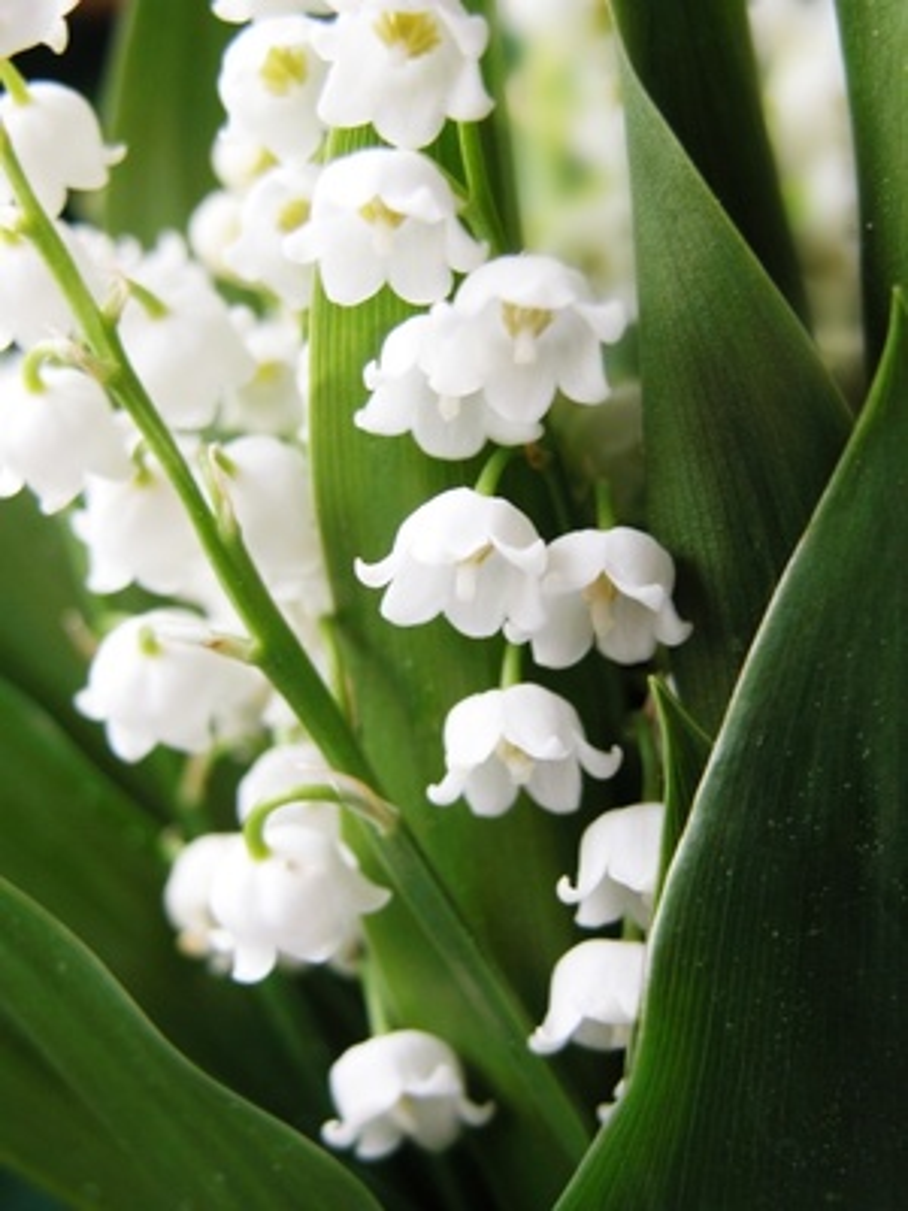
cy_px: 606
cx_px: 454
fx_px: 2133
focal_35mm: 61
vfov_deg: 31.7
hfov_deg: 24.0
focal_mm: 15.7
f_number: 3.2
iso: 100
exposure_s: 1/73
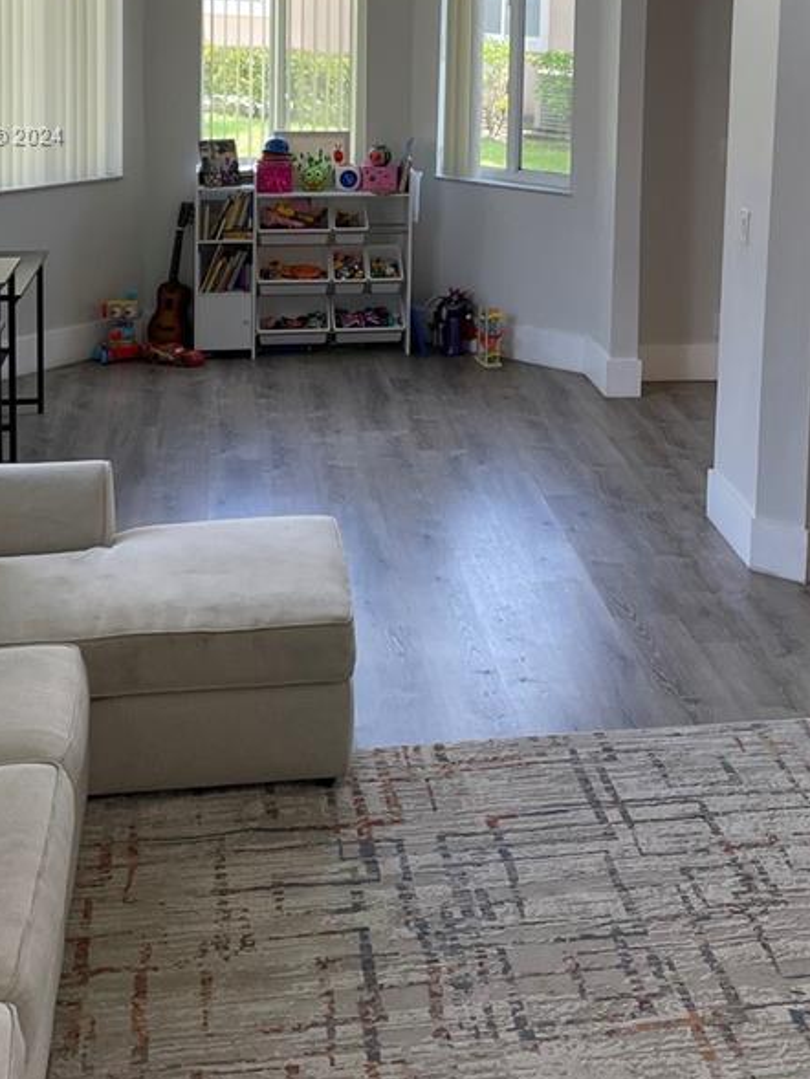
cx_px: 552
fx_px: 1653
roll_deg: -1.4
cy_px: 137
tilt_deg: -5.9
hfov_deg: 27.3
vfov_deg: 34.4
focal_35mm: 53
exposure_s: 1/120
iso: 80
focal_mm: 4.2
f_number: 1.6
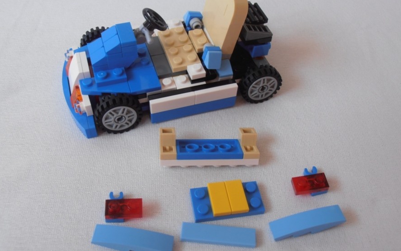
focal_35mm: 40
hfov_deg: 49.3
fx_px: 437
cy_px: 120
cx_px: 203
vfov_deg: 32.0
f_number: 3.9
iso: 80
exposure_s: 1/40
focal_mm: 6.61
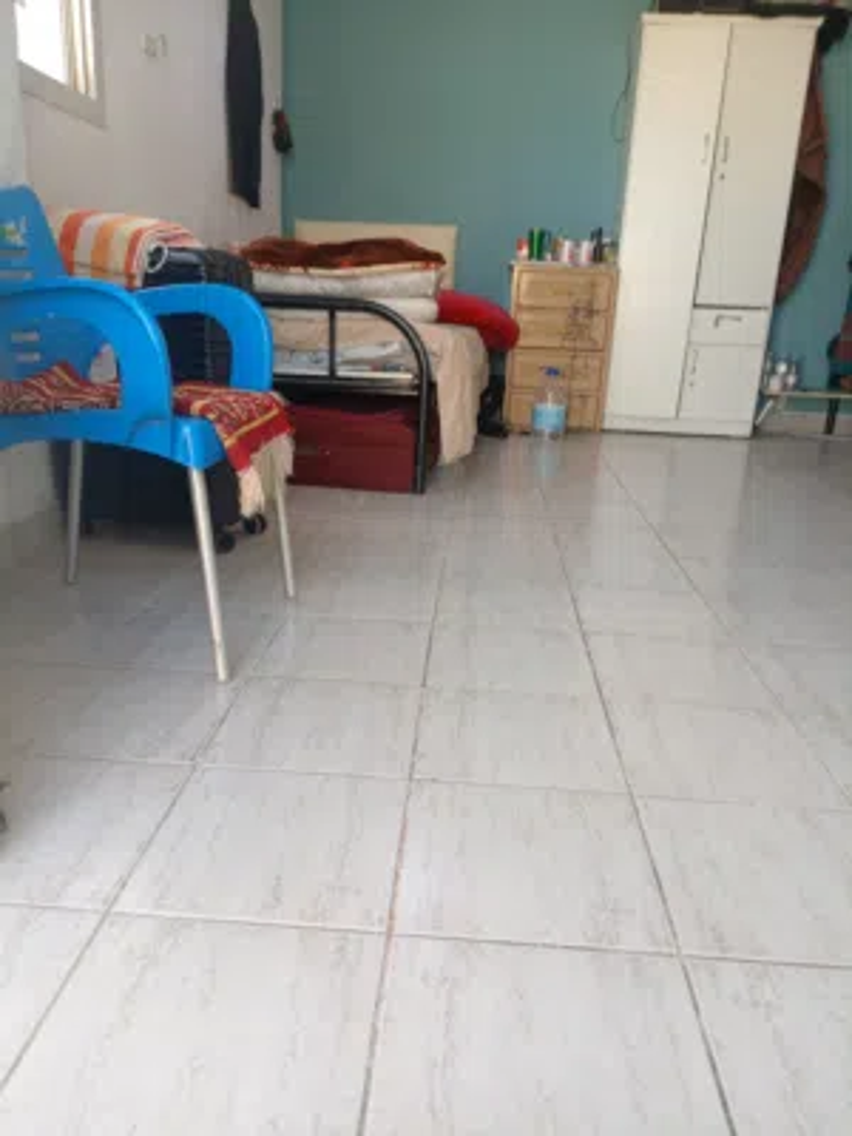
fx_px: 853
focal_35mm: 26
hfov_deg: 53.1
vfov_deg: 67.3
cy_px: 568
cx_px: 426
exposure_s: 1/50
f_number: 1.8
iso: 122
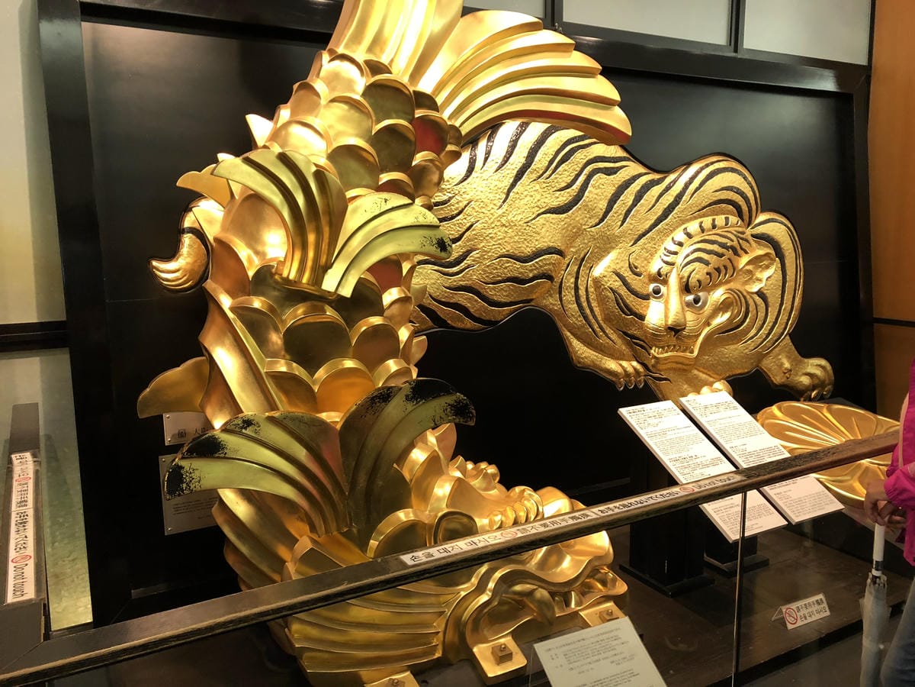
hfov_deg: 61.7
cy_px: 344
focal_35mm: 29
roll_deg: +1.0
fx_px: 767
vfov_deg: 48.2
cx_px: 458
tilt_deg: -9.0
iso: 50
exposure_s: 1/15
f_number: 1.8
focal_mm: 3.99
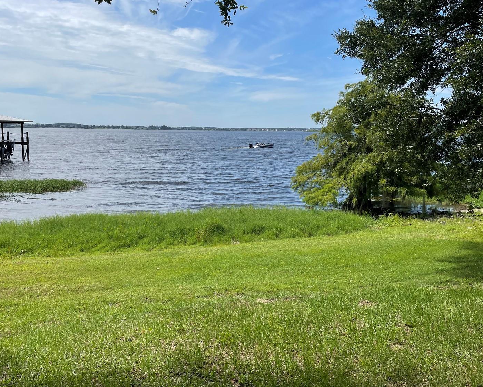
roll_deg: -0.6
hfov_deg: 60.3
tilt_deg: -7.0
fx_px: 415
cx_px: 218
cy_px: 186
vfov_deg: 50.0
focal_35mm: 29
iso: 32
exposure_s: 1/3731
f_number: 1.6
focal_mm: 4.2
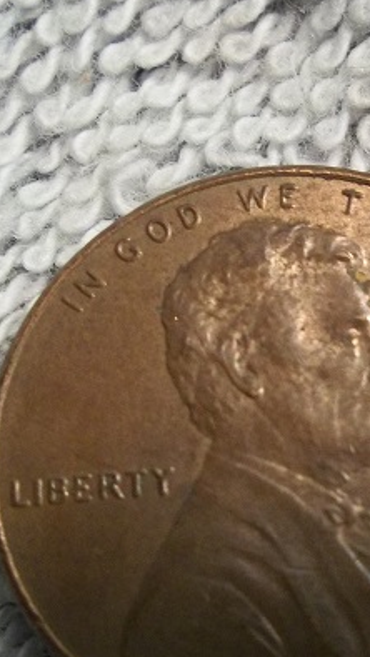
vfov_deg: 32.7
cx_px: 325
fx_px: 1115
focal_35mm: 64
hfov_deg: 18.6
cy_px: 407
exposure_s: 1/25
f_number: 3.5
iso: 160
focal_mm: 4.9
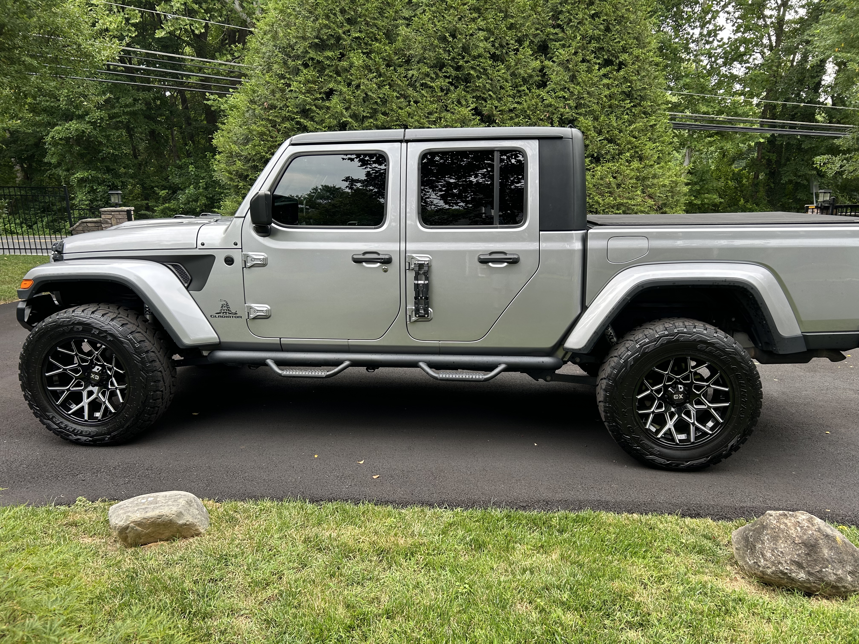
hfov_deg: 67.3
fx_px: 645
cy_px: 322
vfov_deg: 53.1
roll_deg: +1.4
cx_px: 430
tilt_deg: -13.9
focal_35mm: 26
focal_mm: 5.7
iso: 40
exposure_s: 1/213
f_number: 1.5
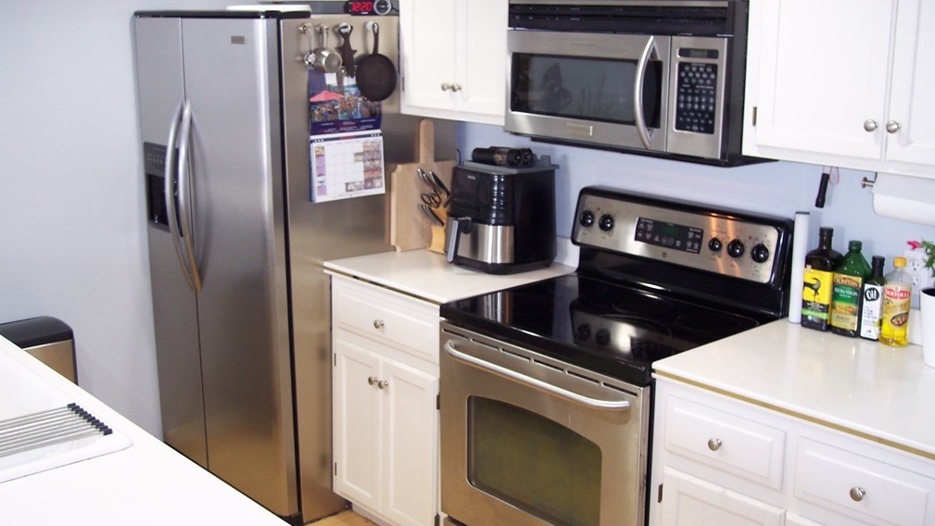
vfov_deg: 28.4
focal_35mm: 42
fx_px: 1041
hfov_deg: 48.3
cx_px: 465
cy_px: 241
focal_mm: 8
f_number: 2.8
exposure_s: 1/30
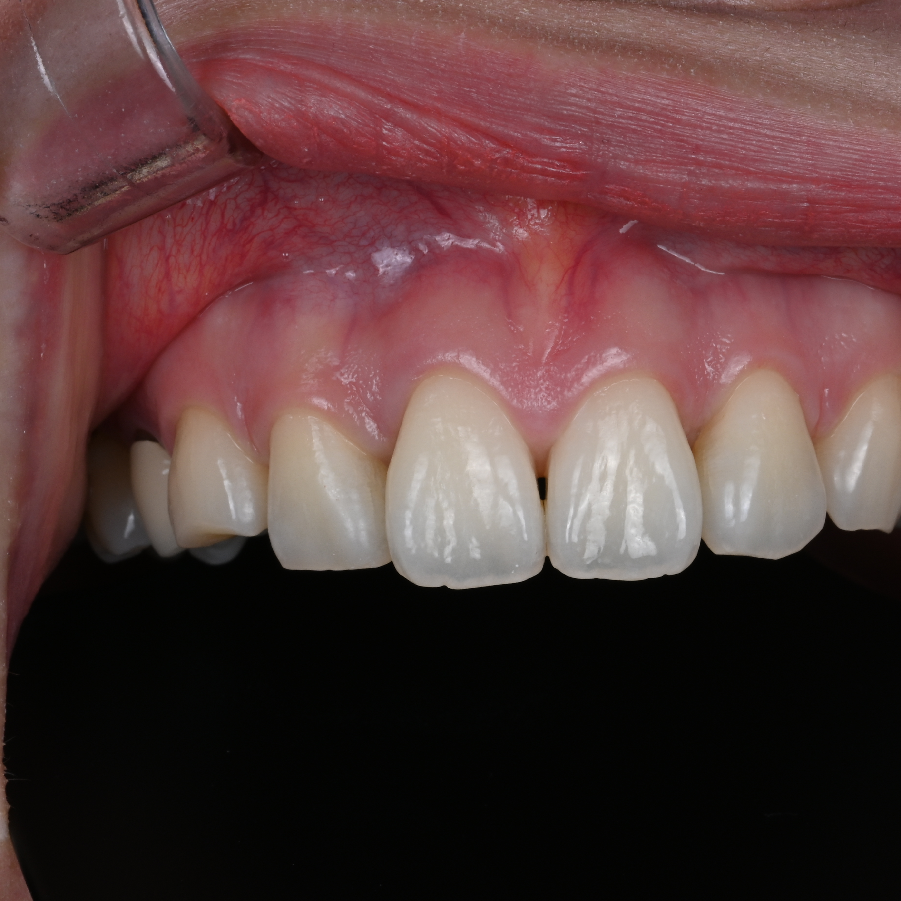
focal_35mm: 202
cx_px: 521
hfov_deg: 8.7
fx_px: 5938
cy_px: 452
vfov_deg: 8.7
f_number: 29
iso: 200
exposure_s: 1/200
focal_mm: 105
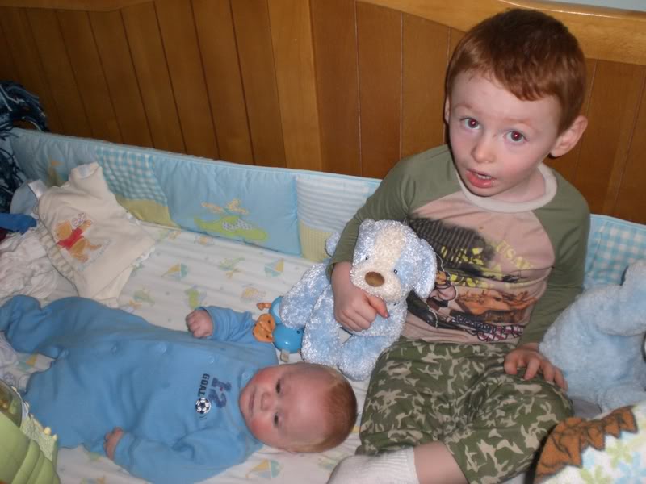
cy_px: 242
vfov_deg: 37.7
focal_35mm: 38
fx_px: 709
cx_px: 323
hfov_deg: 49.0
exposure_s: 1/60
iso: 200
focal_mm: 6.3
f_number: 3.1
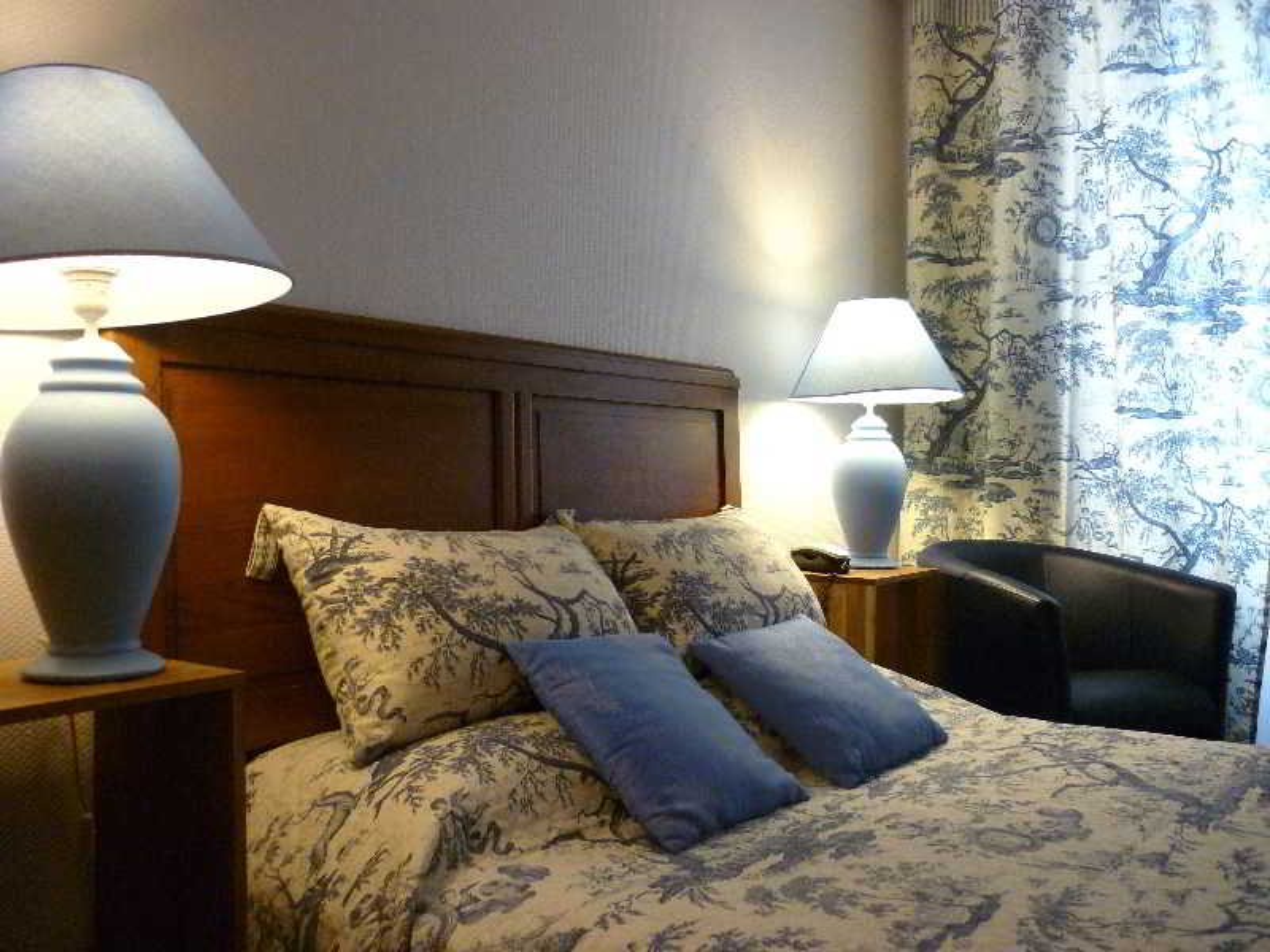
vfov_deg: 45.4
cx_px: 635
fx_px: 1137
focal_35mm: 31
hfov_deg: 58.4
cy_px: 476
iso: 320
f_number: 2.8
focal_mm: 5.5
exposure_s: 1/30
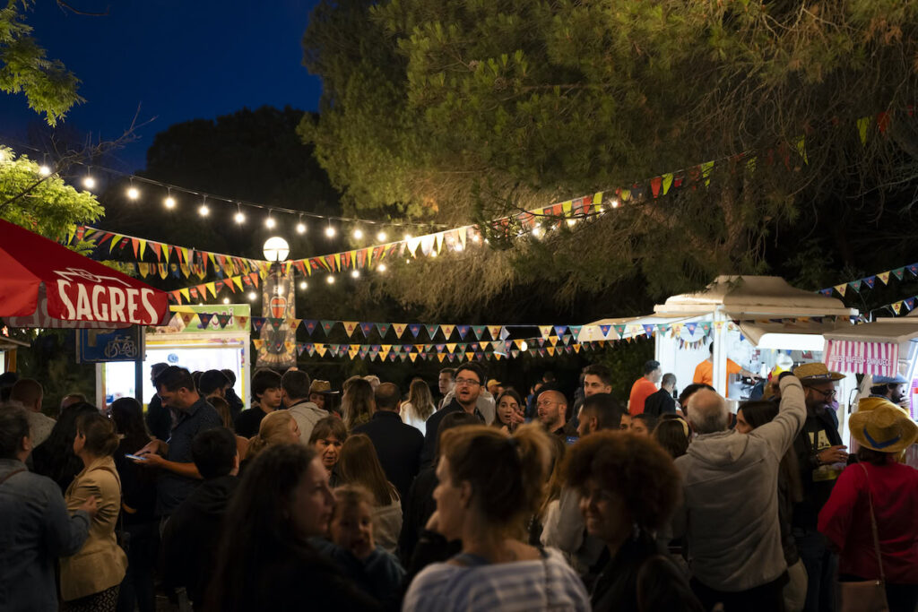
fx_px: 1224
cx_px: 459
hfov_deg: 41.1
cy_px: 306
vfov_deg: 28.1
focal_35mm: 48
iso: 3200
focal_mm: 48
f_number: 2.8
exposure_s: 1/100
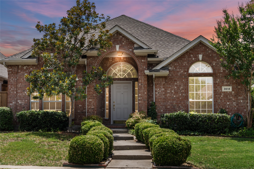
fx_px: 367
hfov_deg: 38.2
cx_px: 127
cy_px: 84
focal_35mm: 52
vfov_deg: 26.0
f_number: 16
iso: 80
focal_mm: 35
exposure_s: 1/5
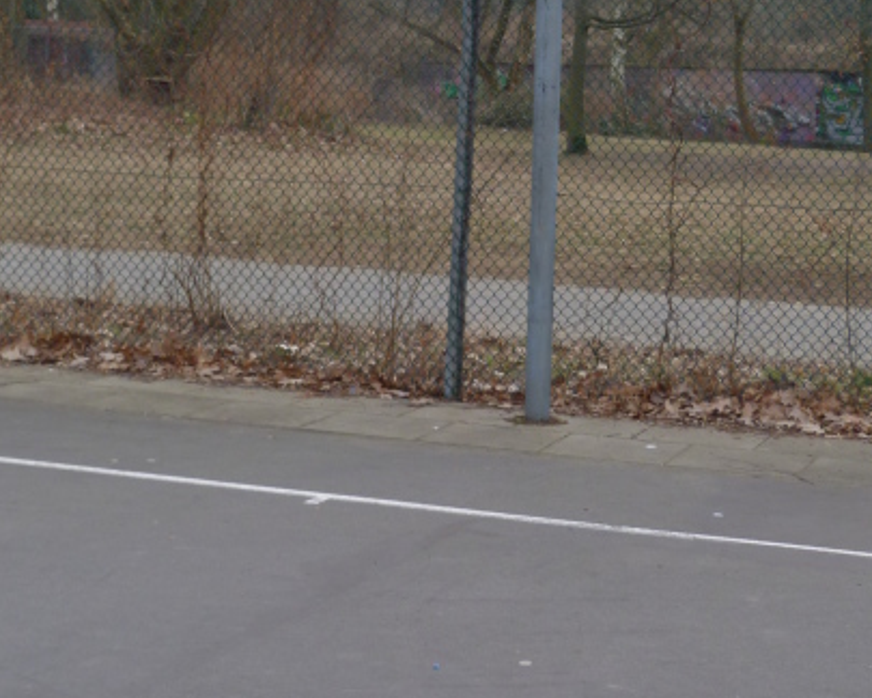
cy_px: 93
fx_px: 2142
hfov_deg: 23.0
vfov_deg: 18.2
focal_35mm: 83
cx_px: 439
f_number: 3.2
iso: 80
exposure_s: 1/250
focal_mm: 7.8
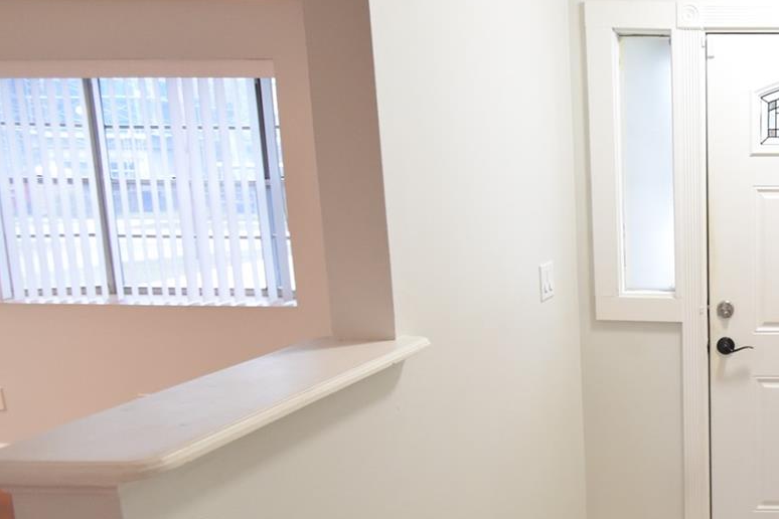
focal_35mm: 31
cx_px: 788
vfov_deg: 42.3
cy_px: 285
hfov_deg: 48.8
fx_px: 671
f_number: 3.5
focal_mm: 10
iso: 1400
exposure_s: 1/60
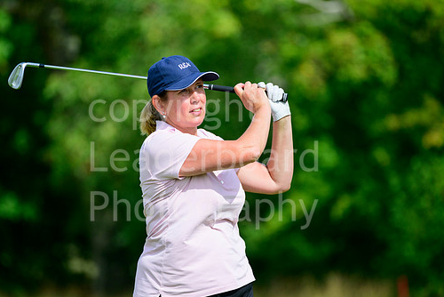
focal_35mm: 464
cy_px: 165
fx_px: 5726
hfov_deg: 4.4
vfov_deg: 3.0
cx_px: 205
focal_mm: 400
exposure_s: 1/2000
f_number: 5.6
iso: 400
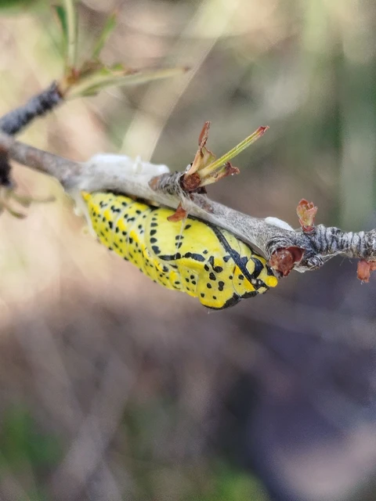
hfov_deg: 48.2
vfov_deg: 61.7
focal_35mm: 29
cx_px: 188
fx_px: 420
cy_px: 250
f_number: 1.7
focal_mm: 5.31
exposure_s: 1/100
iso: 64
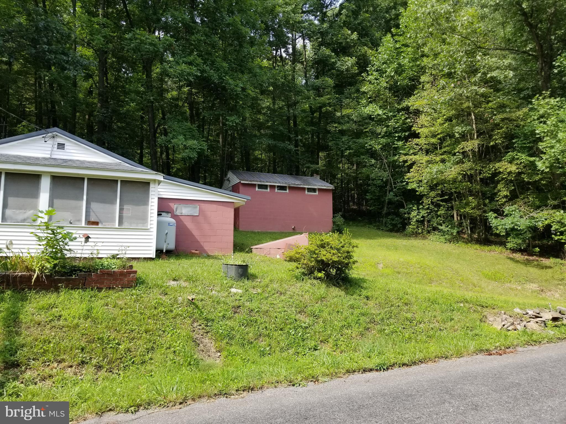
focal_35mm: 26
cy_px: 212
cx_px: 283
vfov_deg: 53.1
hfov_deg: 67.3
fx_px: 425
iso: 50
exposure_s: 1/804
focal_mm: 4.25
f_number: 1.7
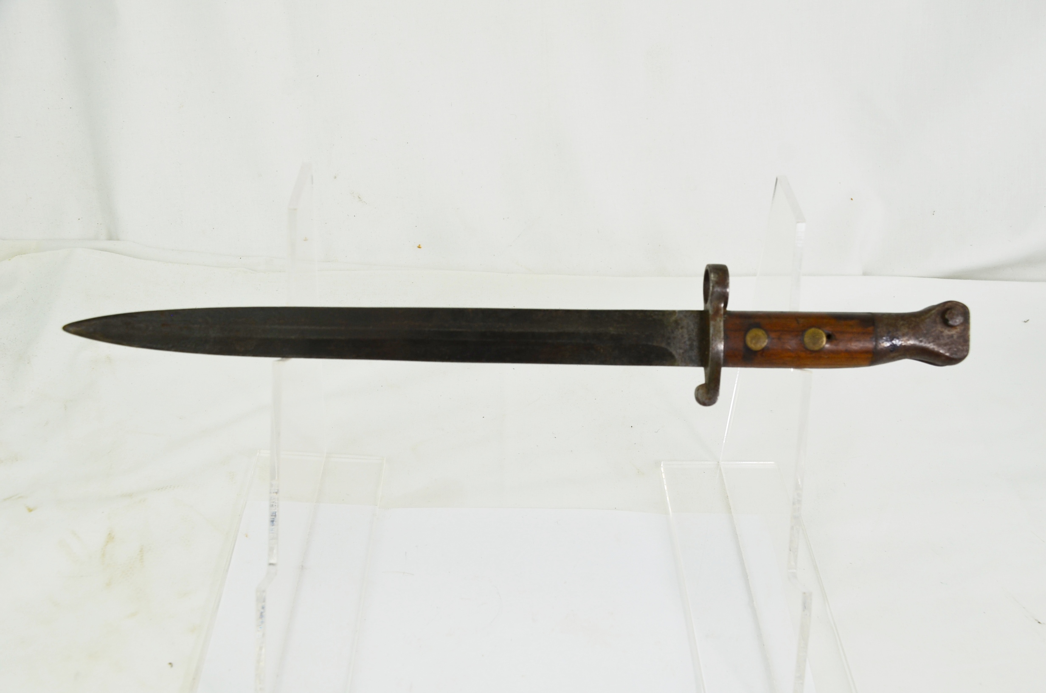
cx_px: 523
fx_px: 1131
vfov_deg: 34.1
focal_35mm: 39
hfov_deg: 49.6
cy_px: 346
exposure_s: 1/200
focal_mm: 26
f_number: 7.1
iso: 200
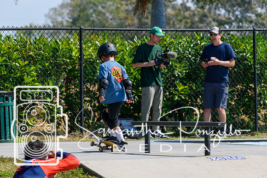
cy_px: 89
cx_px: 134
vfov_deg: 4.8
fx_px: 2114
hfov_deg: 7.2
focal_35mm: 285
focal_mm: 190
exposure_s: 1/2000
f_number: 5.6
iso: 320
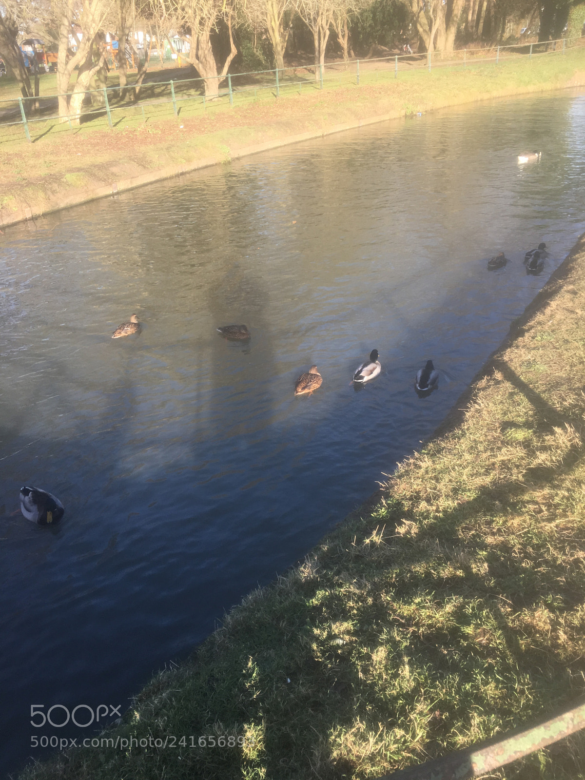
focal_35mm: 29
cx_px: 292
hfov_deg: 48.2
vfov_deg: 61.7
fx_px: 653
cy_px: 390
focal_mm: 4.15
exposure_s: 1/278
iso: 25
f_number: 2.2
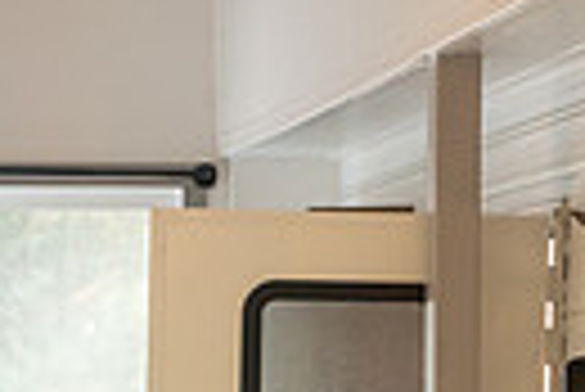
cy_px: 661
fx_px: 3856
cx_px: -132
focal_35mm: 237
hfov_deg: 8.6
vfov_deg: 5.7
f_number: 8
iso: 5000
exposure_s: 1/100
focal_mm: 50
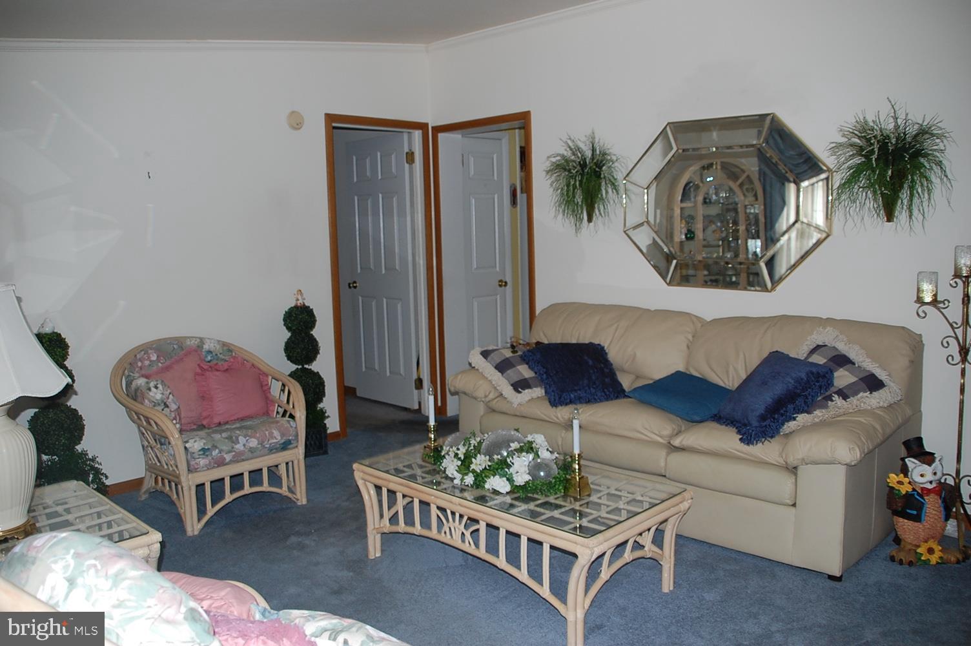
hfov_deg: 62.0
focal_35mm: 30
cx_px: 486
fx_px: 808
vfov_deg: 43.5
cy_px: 323
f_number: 3.8
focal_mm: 20
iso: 400
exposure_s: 1/60
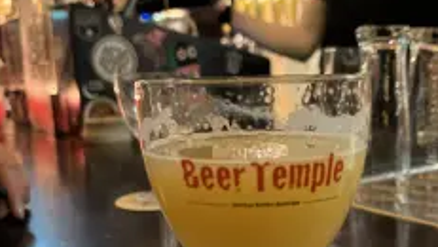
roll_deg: +1.5
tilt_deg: -12.5
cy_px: 186
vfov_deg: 24.2
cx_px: 277
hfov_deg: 41.7
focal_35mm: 49
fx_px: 569
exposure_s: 1/28
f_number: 1.6
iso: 800
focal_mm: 5.1
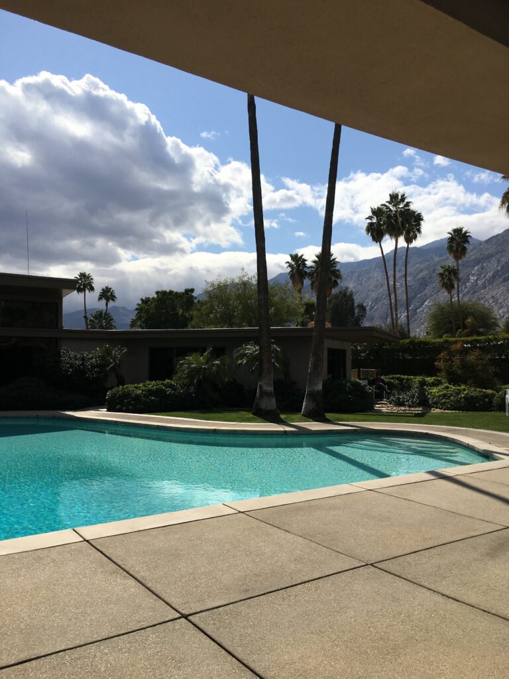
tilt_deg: +2.4
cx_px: 254
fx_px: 569
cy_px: 340
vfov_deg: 61.7
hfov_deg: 48.2
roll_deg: +0.7
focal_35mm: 29
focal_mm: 4.15
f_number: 2.2
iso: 25
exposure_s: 1/4274
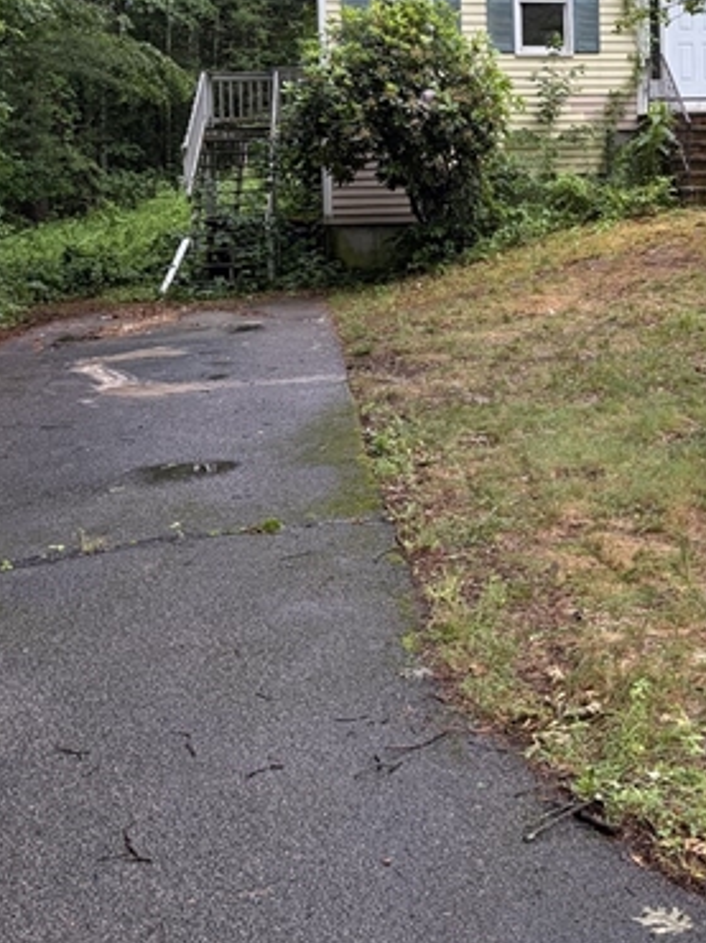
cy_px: 194
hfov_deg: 25.9
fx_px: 1470
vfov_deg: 34.5
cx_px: 670
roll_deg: +1.2
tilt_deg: -0.3
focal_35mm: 54
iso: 100
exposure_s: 1/218
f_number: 1.6
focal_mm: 5.96
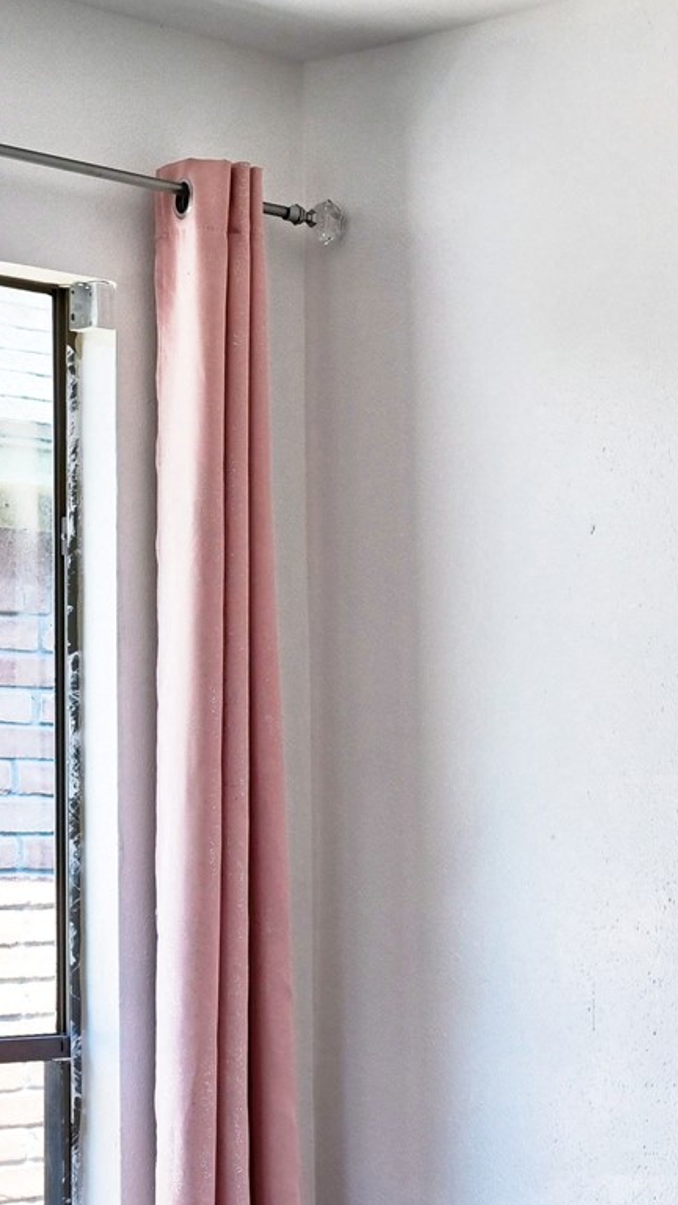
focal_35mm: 83
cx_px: 1412
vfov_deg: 25.3
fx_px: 2653
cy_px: 880
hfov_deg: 12.6
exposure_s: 1/50
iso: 400
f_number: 8
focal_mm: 28
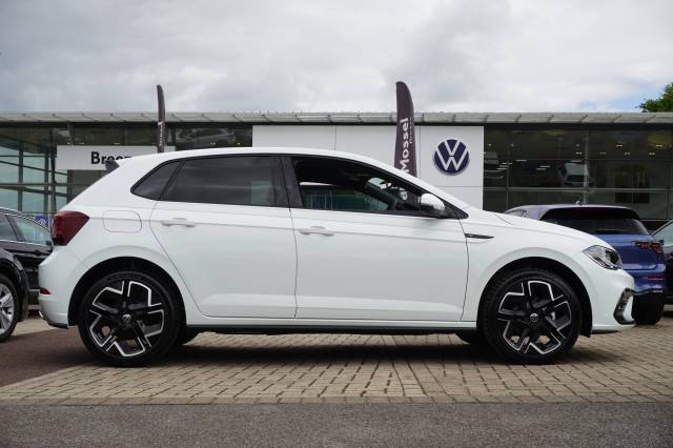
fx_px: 813
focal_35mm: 44
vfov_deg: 30.8
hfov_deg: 45.0
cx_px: 336
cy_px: 224
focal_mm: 29
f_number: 9
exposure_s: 1/100
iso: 100
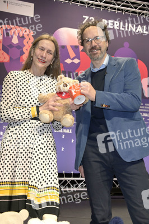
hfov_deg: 29.8
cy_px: 112
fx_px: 280
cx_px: 74
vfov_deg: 43.6
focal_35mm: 45
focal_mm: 45
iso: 2000
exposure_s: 1/100
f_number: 5.6
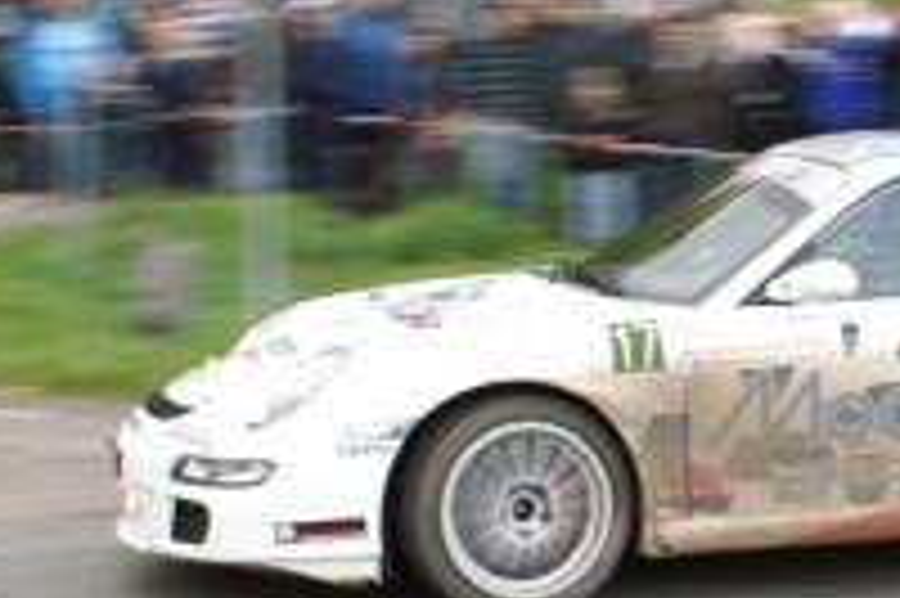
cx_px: 891
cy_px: 312
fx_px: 3147
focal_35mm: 126
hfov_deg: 16.0
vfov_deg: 10.9
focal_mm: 28
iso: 400
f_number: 5.6
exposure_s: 1/60
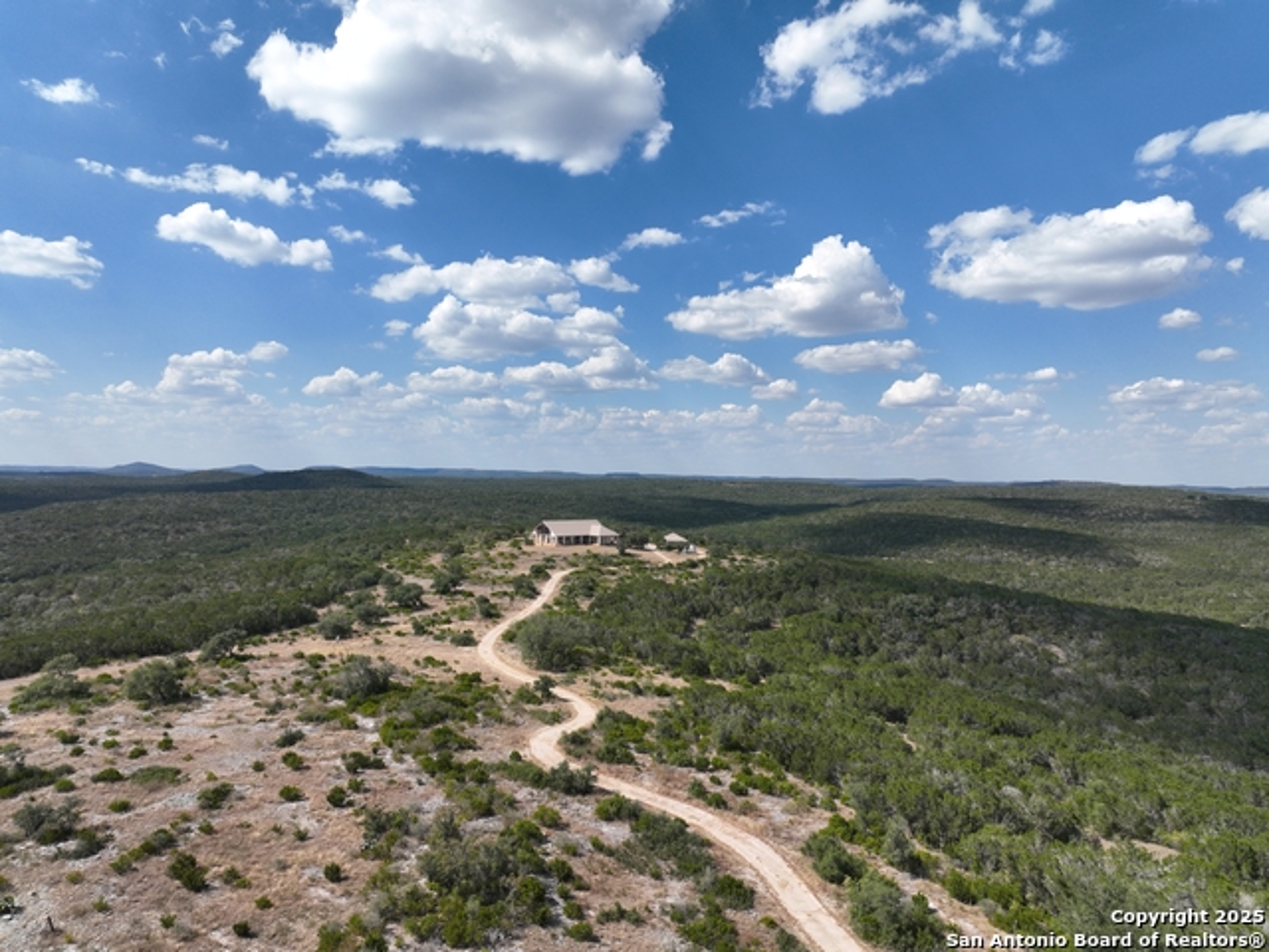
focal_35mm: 24
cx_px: 634
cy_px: 476
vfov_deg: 56.8
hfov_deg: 71.6
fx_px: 880
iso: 100
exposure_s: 1/60
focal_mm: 12.29
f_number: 4.5
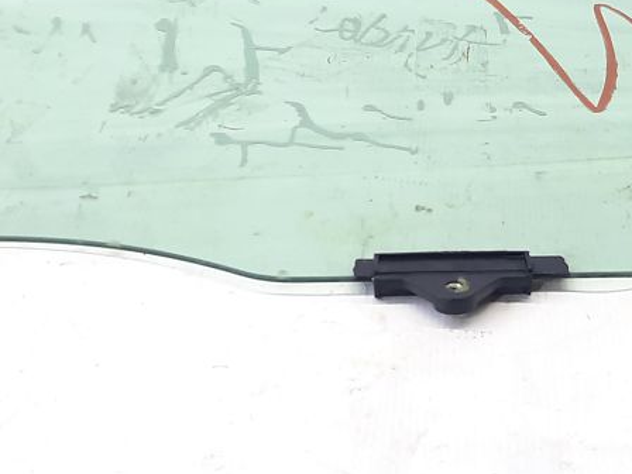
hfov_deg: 28.7
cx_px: 429
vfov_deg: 21.8
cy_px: 145
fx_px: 1223
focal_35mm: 67
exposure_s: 1/50
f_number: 2
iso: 80
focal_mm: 4.6
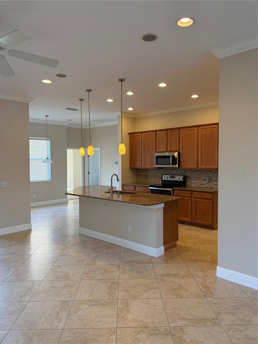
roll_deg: +0.9
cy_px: 172
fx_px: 258
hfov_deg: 53.1
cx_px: 129
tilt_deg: -4.0
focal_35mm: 26
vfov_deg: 67.3
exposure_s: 1/136
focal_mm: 5.96
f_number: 1.6
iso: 125
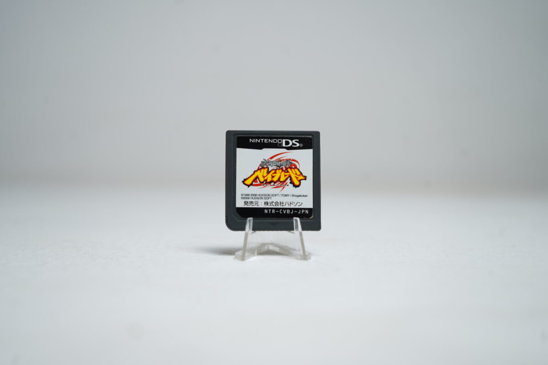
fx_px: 624
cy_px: 182
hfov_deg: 47.4
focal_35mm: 41
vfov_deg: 32.6
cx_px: 274
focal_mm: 41
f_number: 5
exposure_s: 1/13
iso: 64
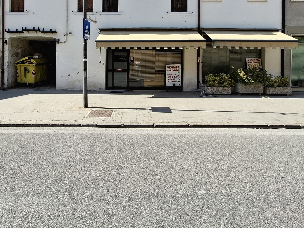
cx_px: 131
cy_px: 64
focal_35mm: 19
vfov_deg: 65.4
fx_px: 167
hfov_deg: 84.2
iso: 40
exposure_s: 1/720
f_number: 2.2
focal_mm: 1.74
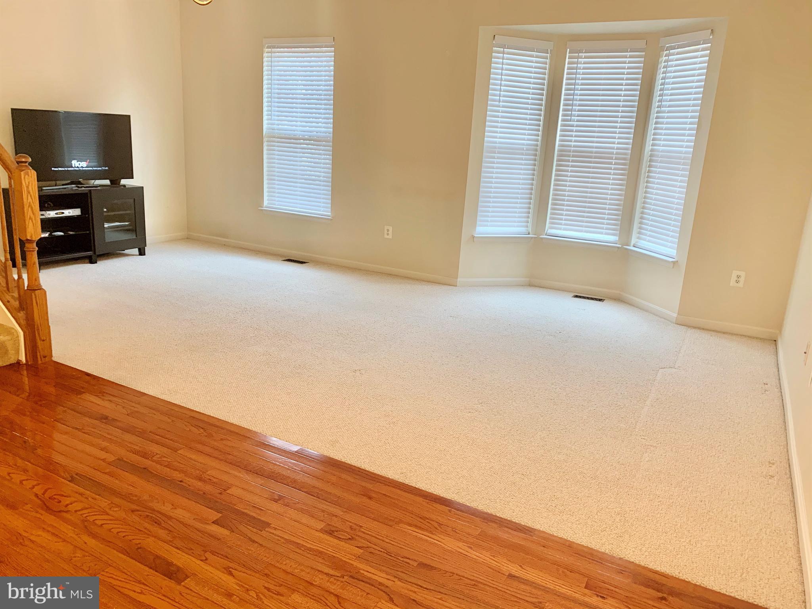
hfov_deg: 67.3
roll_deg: -2.8
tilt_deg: -15.0
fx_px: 610
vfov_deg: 53.1
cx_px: 406
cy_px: 304
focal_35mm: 26
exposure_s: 1/60
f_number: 1.8
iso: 80
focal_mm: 4.25
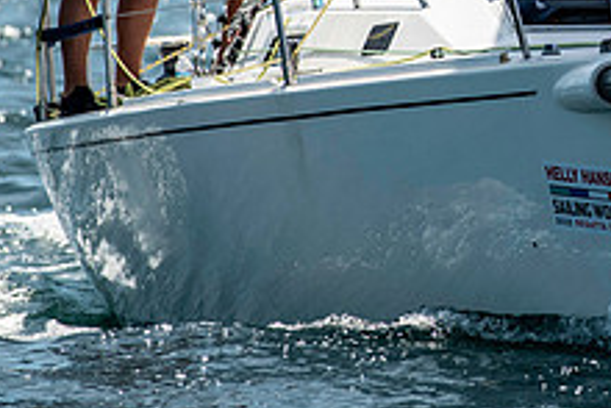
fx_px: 10461
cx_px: 680
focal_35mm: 616
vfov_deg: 2.2
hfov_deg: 3.3
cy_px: -5
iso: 160
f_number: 5
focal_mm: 200
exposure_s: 1/1250
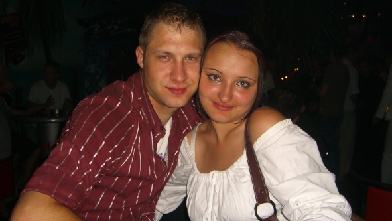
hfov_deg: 48.3
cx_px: 194
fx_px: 437
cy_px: 99
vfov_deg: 28.4
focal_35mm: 42
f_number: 2.8
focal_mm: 7.9
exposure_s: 1/60
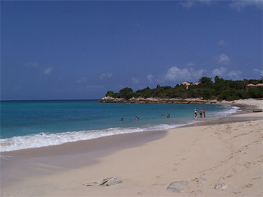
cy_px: 98
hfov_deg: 52.6
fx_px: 266
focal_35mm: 35
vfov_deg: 40.7
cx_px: 132
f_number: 5.6
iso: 80
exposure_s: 1/1400
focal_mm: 6
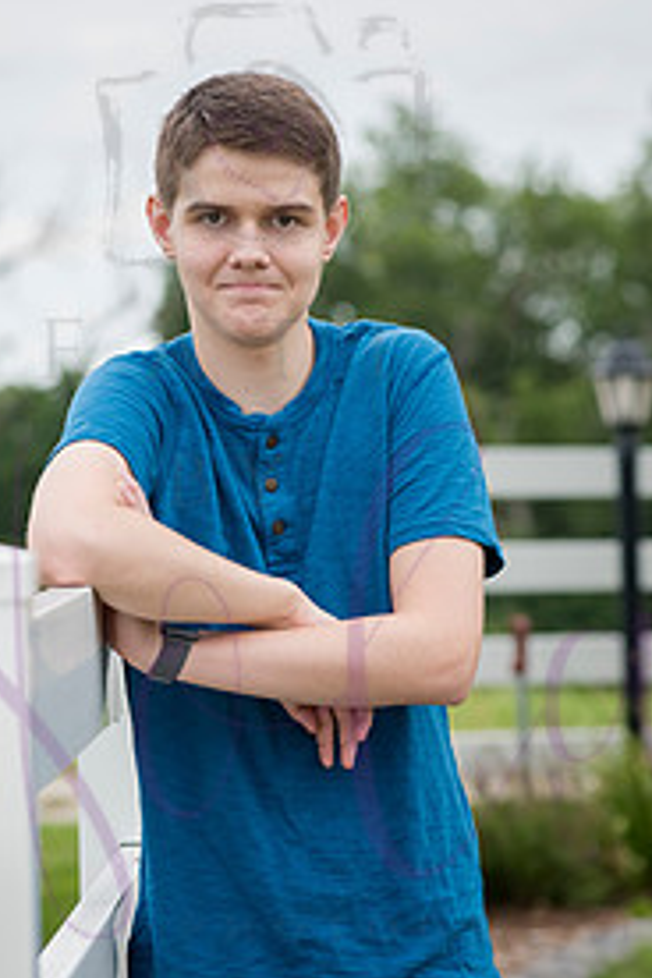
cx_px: 276
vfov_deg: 10.1
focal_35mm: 204
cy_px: 475
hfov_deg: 6.7
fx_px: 5542
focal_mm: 125
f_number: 5.6
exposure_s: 1/640
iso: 640
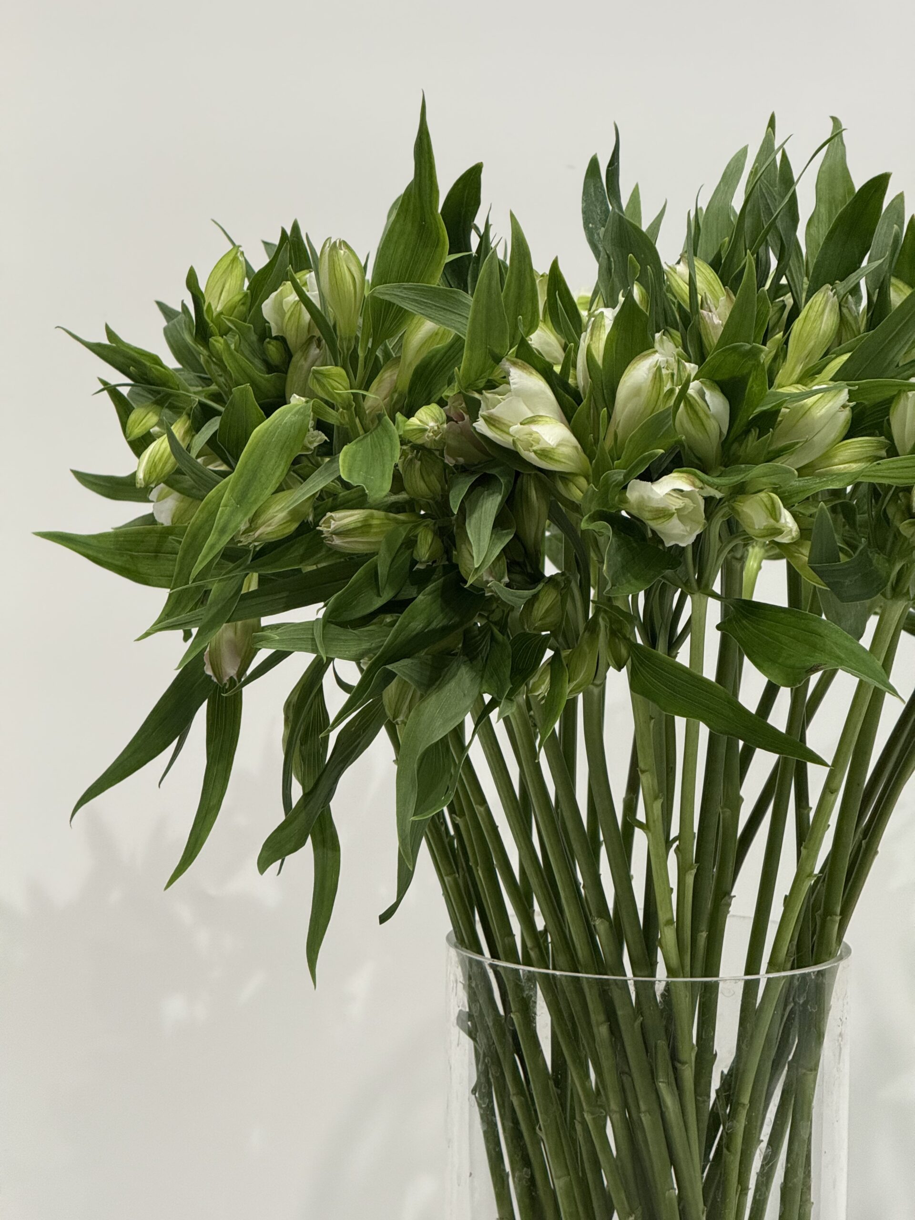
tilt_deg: -4.9
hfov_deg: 12.3
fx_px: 4229
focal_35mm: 120
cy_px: 610
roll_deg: -1.6
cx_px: 458
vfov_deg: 16.4
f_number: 2.8
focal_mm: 15.66
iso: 200
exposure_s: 1/100
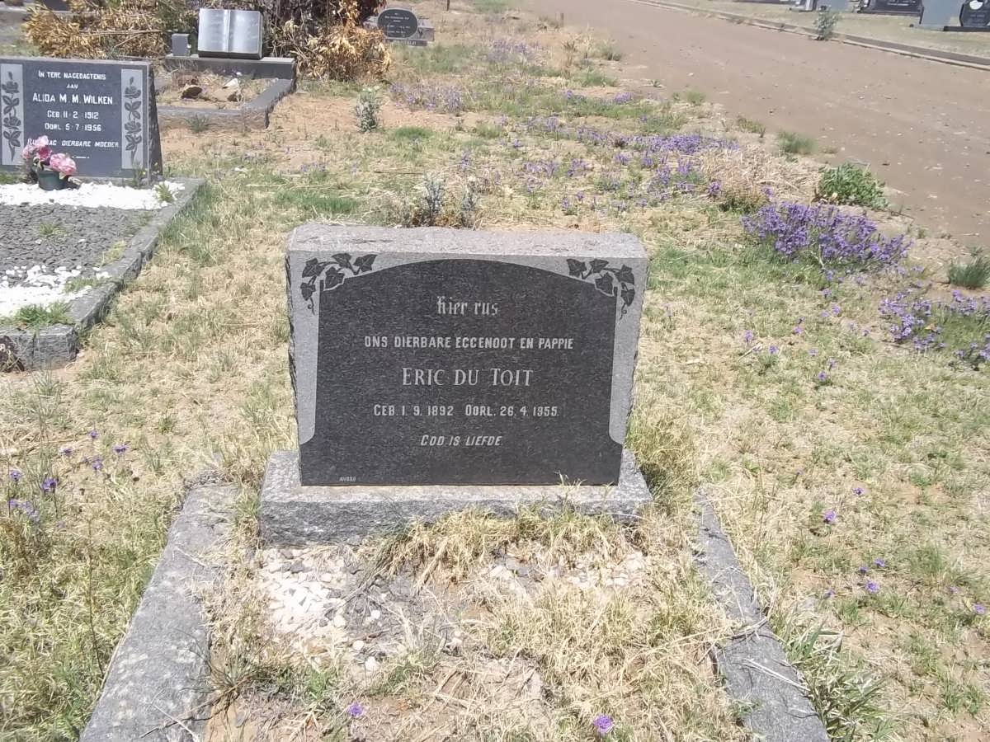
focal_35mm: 32
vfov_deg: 44.2
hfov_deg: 56.8
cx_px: 495
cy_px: 371
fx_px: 915
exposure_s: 1/400
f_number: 5.5
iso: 80
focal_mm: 5.7
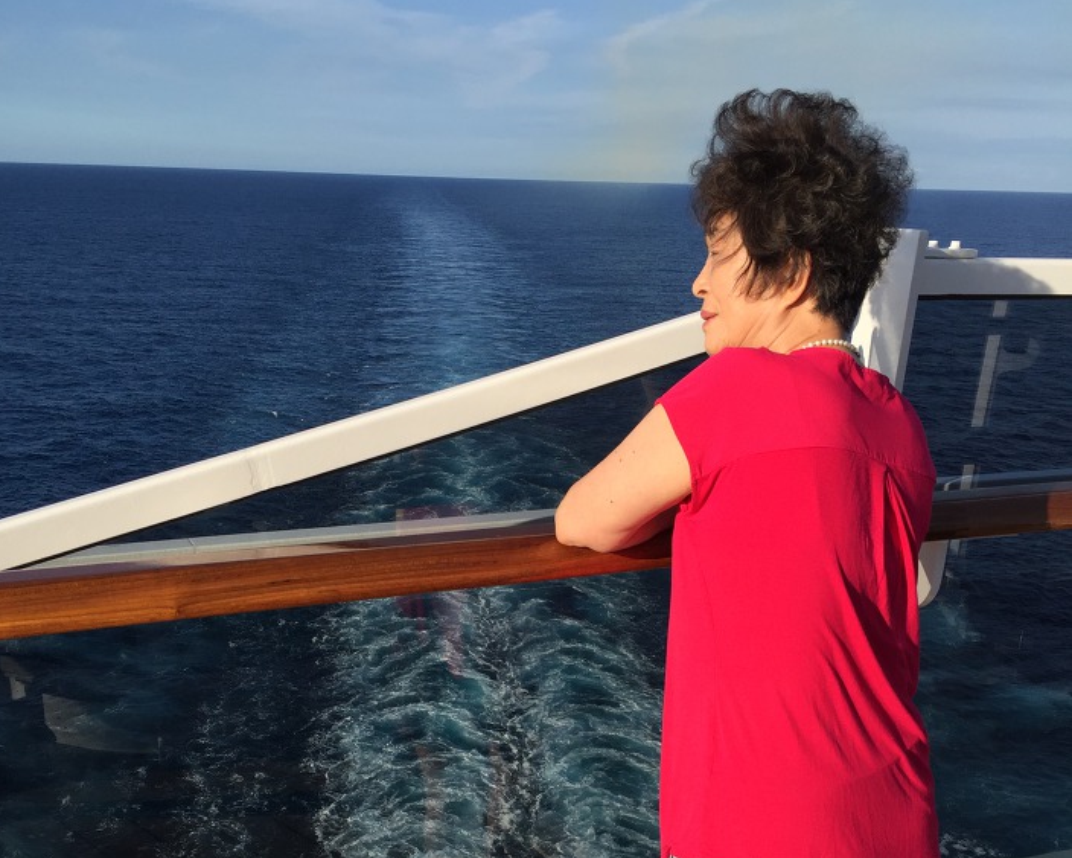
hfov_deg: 47.9
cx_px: 534
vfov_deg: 37.7
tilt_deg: -21.7
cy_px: 693
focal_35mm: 38
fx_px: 1205
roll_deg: -1.7
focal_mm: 4.15
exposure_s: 1/2326
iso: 32
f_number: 2.2
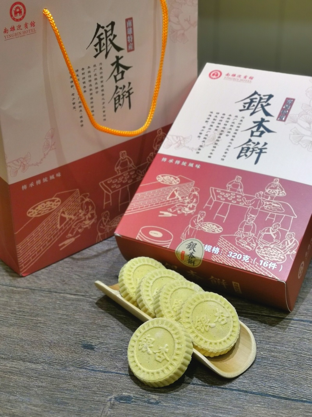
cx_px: 156
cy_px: 208
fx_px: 649
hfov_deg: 27.0
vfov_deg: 35.5
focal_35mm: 54
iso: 100
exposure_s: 1/100
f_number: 4
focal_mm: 5.58
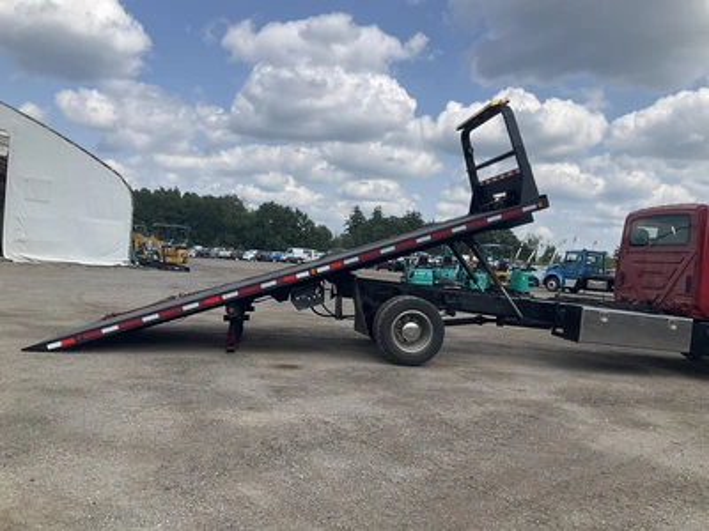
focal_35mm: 29
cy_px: 266
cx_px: 354
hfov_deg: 61.7
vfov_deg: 48.2
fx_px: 594
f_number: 1.8
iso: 25
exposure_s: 1/2058
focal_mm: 3
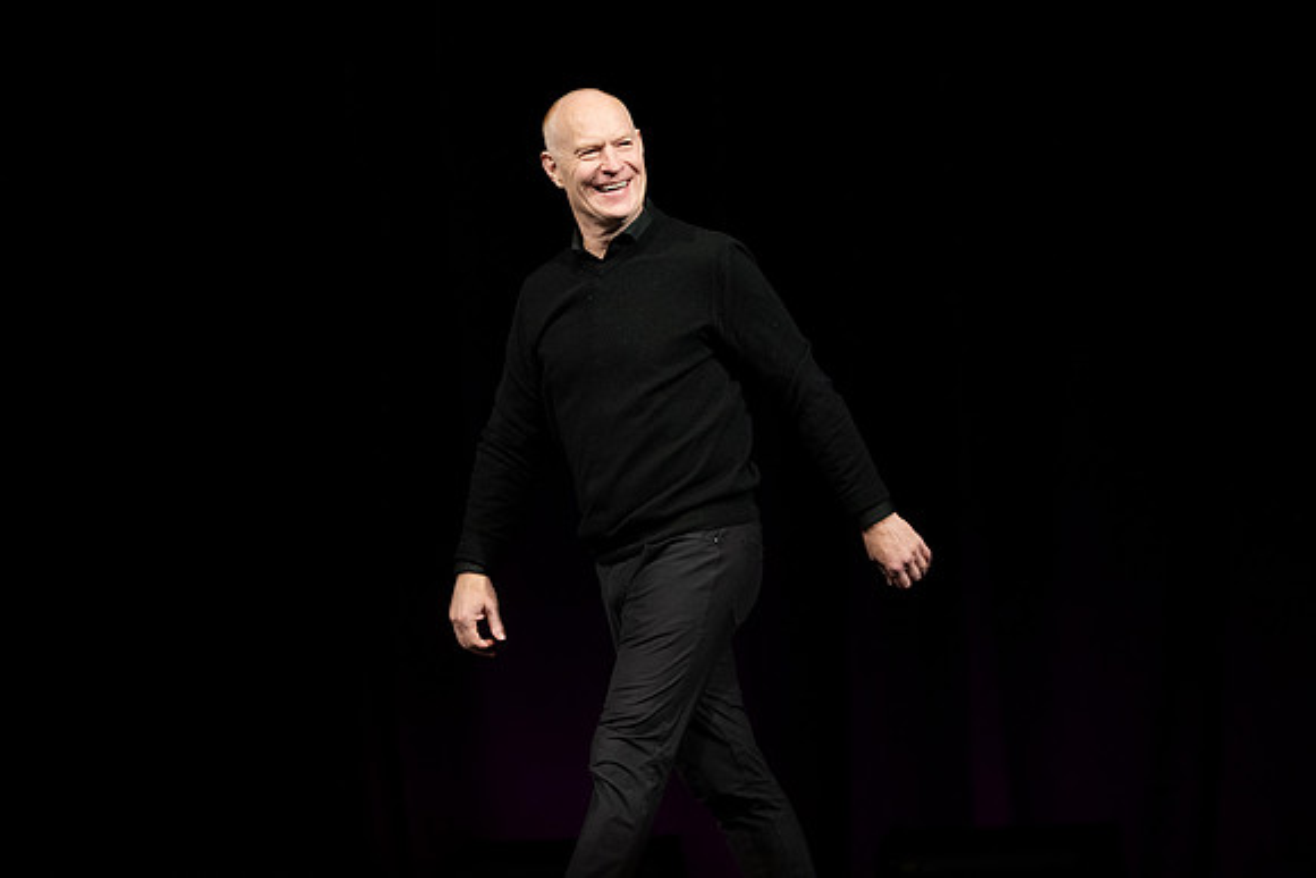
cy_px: 369
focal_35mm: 226
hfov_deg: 9.1
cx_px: 552
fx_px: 8274
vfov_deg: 6.1
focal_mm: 195
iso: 2000
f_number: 2.8
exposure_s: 1/320
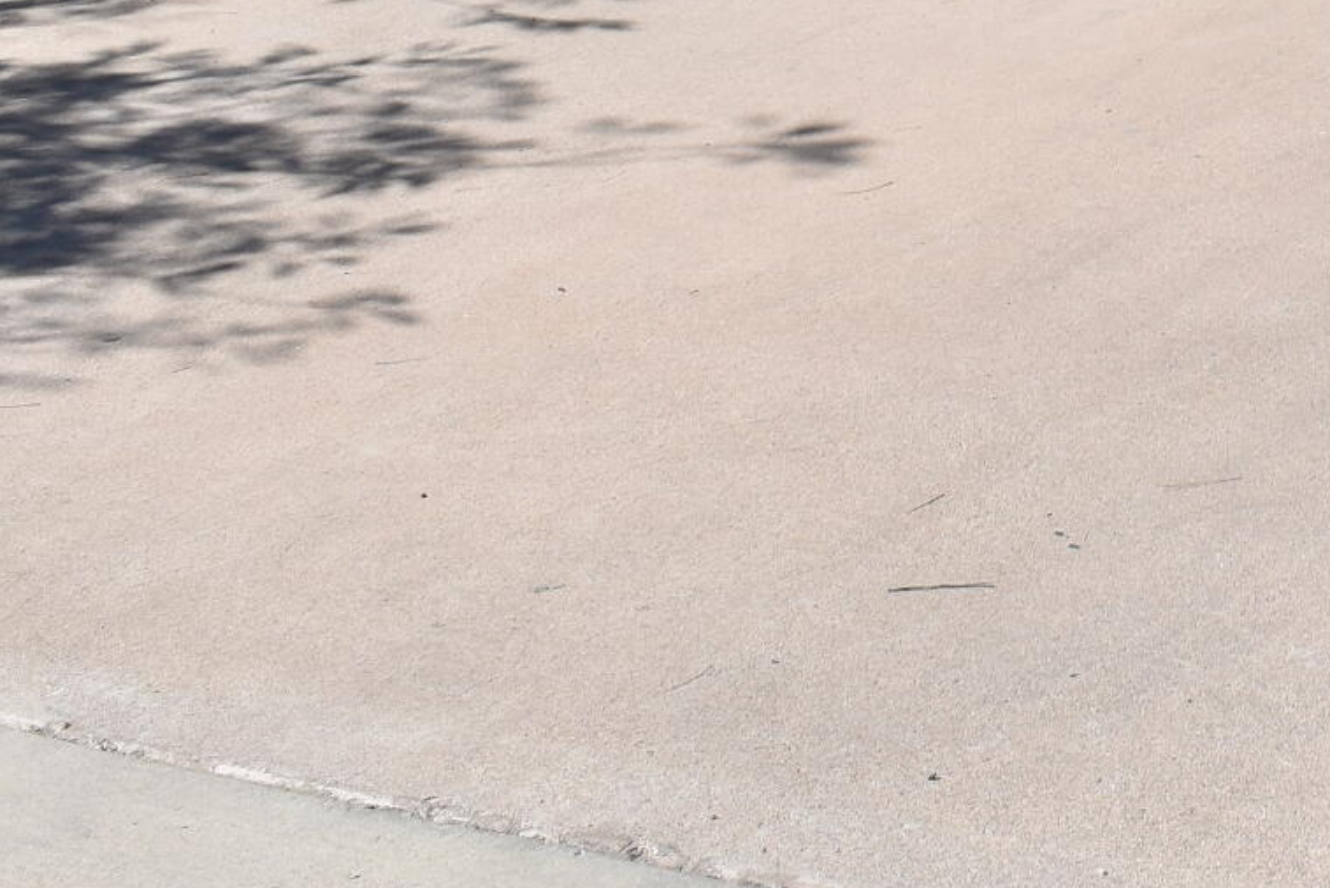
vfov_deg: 11.9
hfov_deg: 17.9
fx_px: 3954
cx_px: 1706
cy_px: -626
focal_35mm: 107
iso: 100
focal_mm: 18
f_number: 8
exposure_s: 1/250
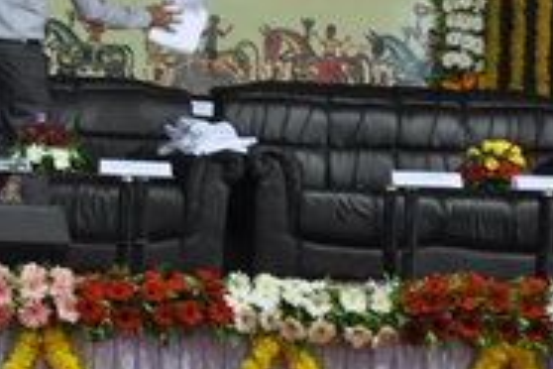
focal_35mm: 282
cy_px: 80
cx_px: 27
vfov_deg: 4.9
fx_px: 4331
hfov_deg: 7.3
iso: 800
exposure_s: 1/50
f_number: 5.3
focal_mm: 70
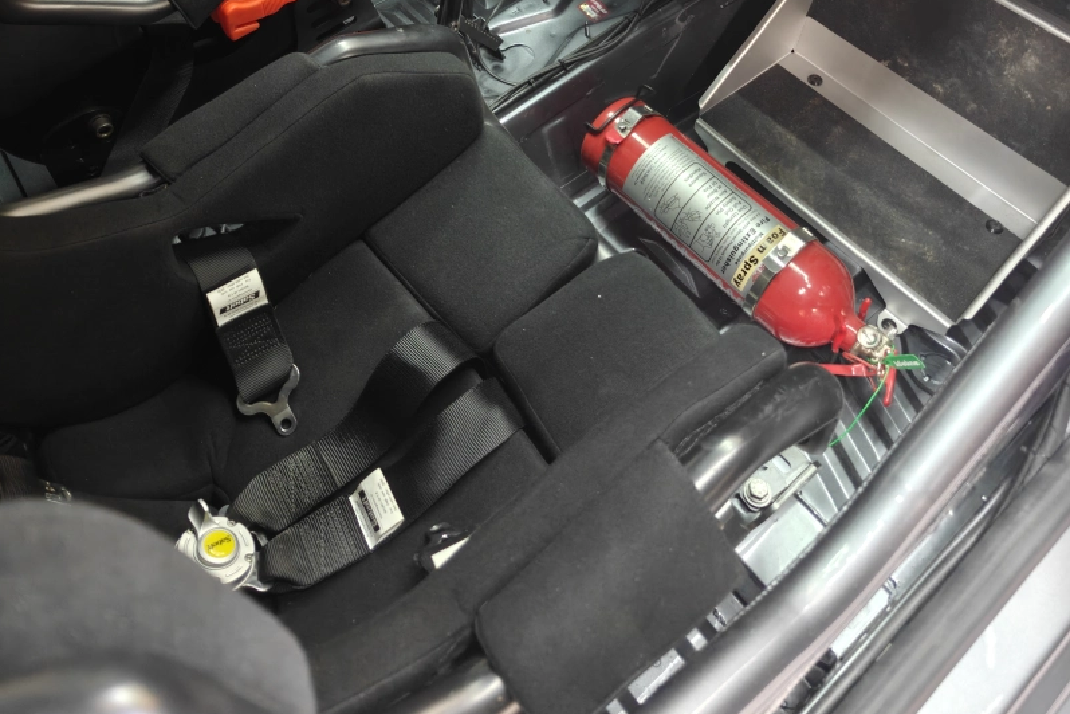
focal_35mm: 32
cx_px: 535
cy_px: 33
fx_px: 951
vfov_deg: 37.6
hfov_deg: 58.7
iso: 1250
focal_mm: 6.06
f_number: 1.6
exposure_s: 1/50
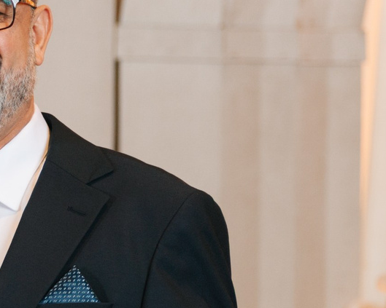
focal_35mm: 439
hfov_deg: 4.3
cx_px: -412
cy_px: 399
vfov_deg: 3.5
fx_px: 5014
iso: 400
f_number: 2.8
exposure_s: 1/200
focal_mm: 94
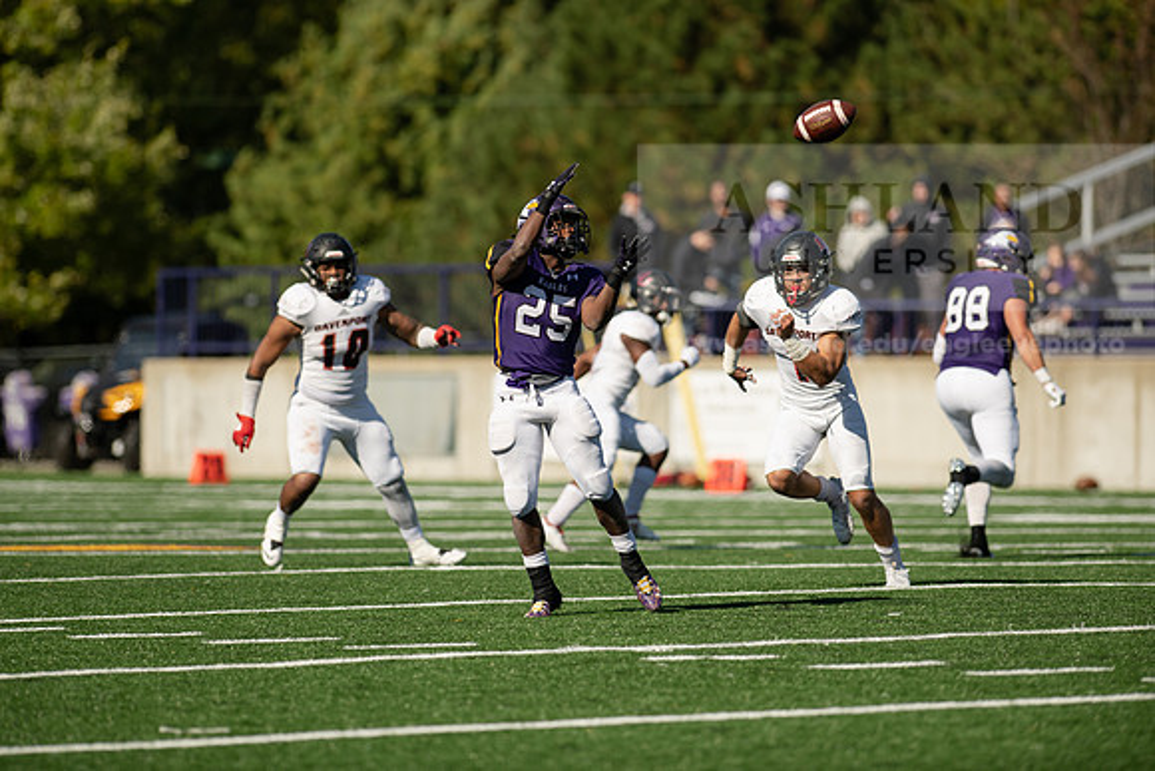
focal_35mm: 300
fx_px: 9627
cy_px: 386
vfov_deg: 4.6
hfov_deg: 6.9
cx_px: 578
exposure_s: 1/2000
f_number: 3.5
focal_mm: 300
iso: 125
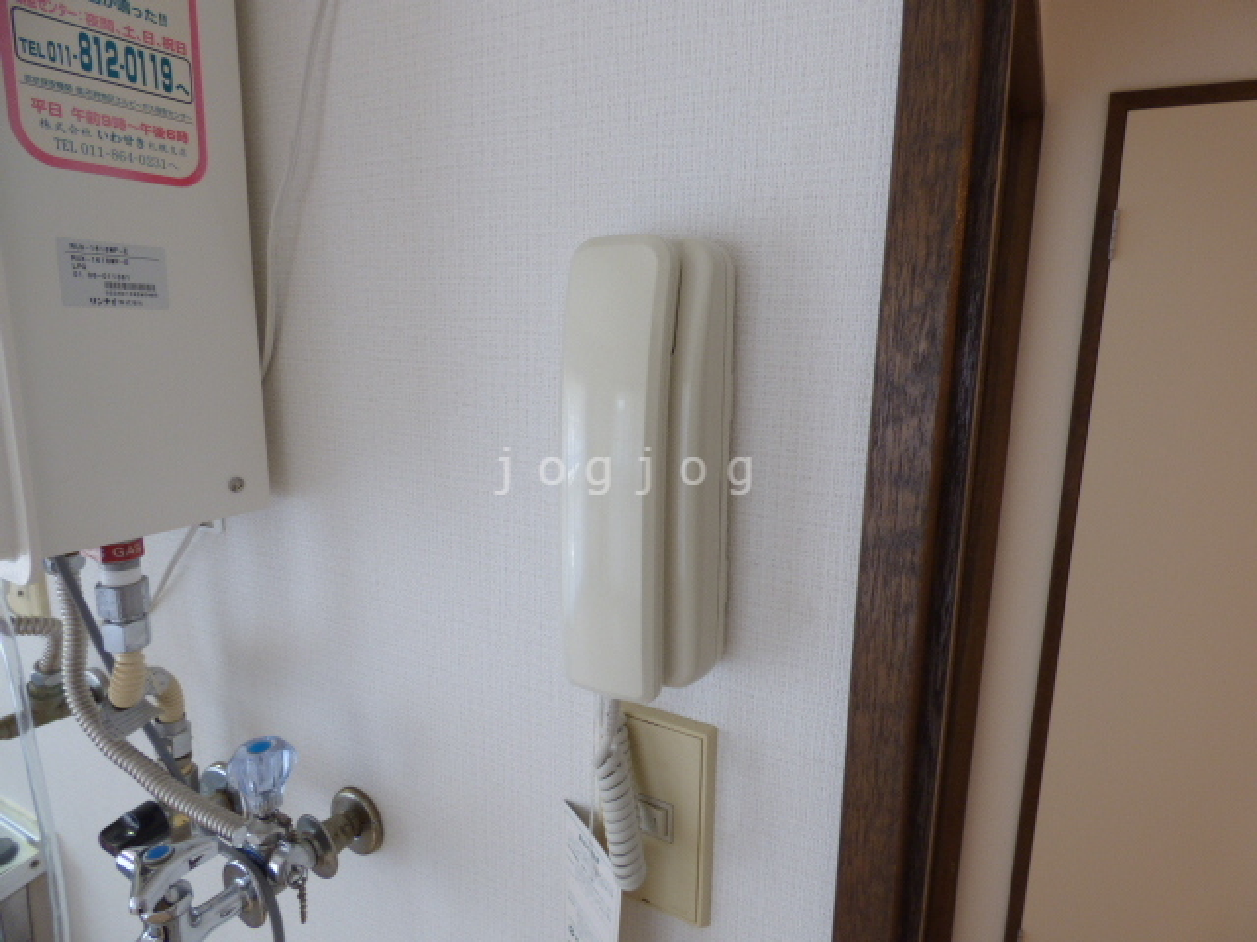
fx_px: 726
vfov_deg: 66.0
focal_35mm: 20
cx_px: 628
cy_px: 471
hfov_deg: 81.7
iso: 100
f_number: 2.8
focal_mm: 3.58
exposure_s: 1/13
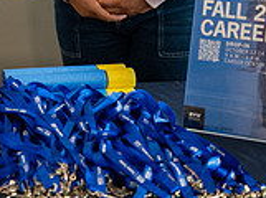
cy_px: -142
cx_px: -144
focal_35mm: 155
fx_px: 1188
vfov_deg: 9.2
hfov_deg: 12.1
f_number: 2.8
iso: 200
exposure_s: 1/125
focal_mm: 40
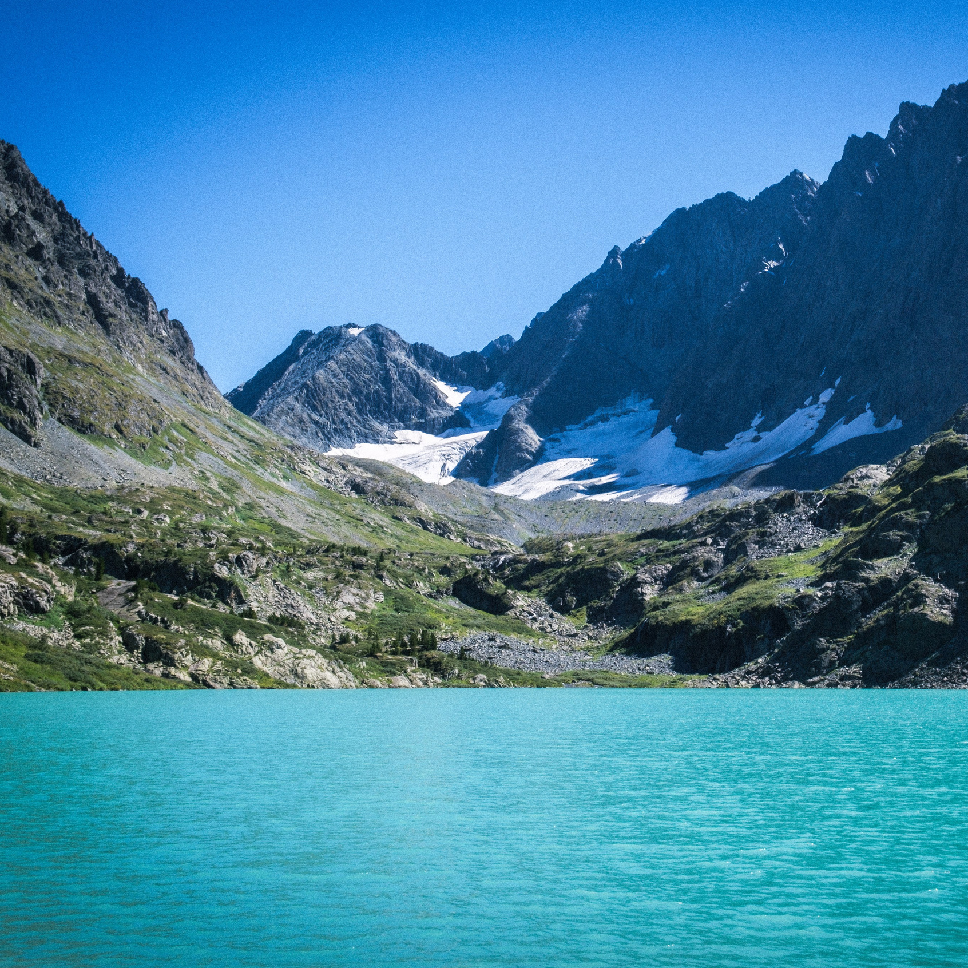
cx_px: 638
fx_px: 1424
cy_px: 487
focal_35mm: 45
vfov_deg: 37.6
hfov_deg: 37.2
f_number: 10
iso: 160
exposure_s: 1/160
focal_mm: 23.3
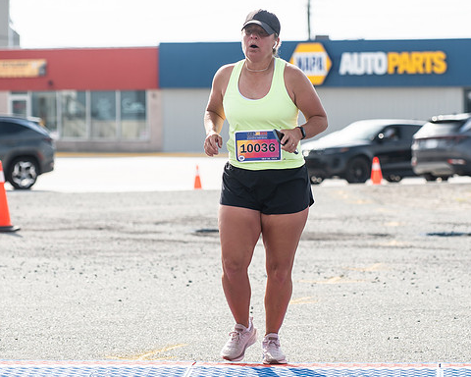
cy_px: 132
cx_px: 265
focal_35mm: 173
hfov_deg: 11.2
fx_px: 2412
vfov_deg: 8.9
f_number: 4.5
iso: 250
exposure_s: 1/1600
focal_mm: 102
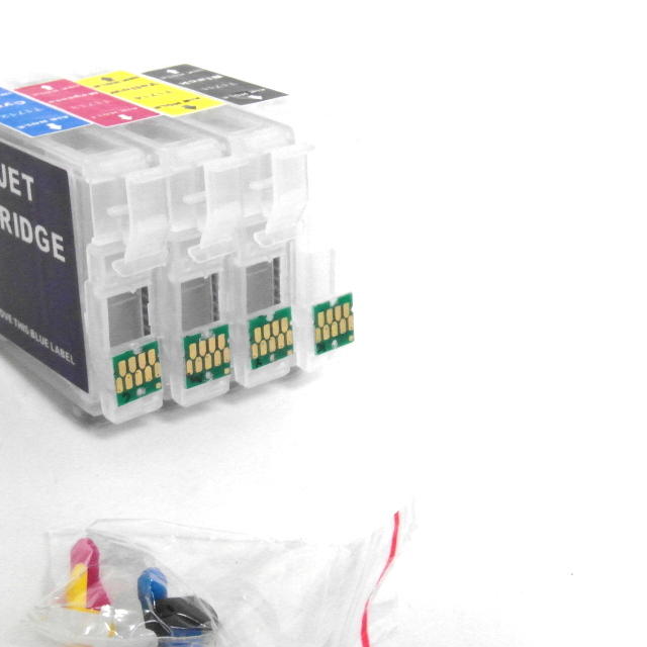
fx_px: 1226
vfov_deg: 29.5
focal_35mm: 58
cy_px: 373
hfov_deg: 29.5
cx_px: 251
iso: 400
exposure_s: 1/45
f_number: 3.6
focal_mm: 6.8
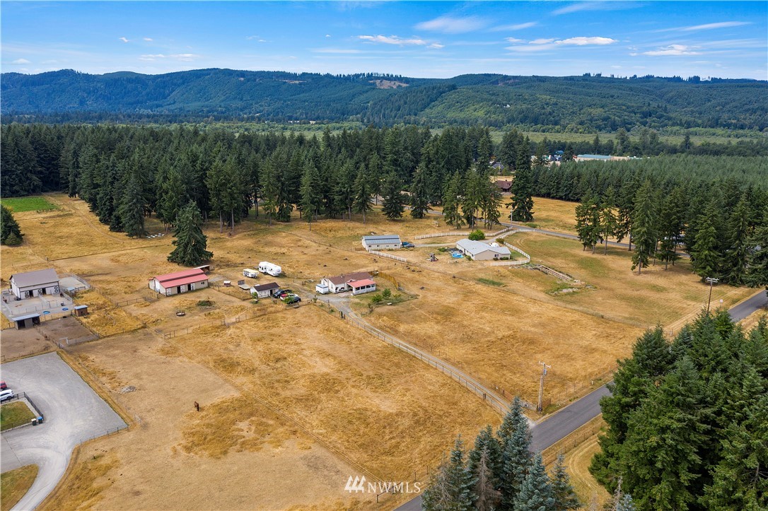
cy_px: 256
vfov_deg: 46.4
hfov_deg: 65.5
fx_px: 597
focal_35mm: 28
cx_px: 384
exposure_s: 1/240
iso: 100
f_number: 6.3
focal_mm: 10.26
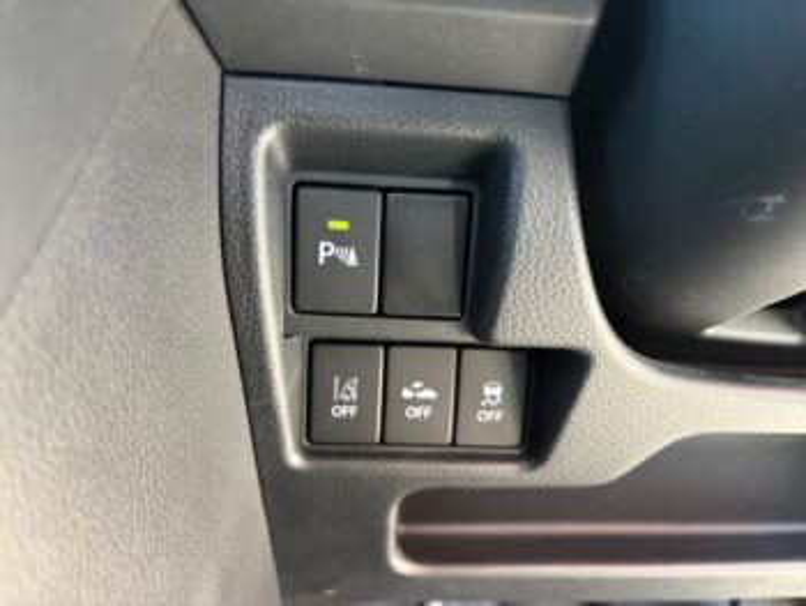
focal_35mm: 26
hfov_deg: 67.3
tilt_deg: -12.3
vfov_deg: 53.1
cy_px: 303
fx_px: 606
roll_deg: -1.8
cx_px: 403
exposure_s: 1/44
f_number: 1.6
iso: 500
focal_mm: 5.96
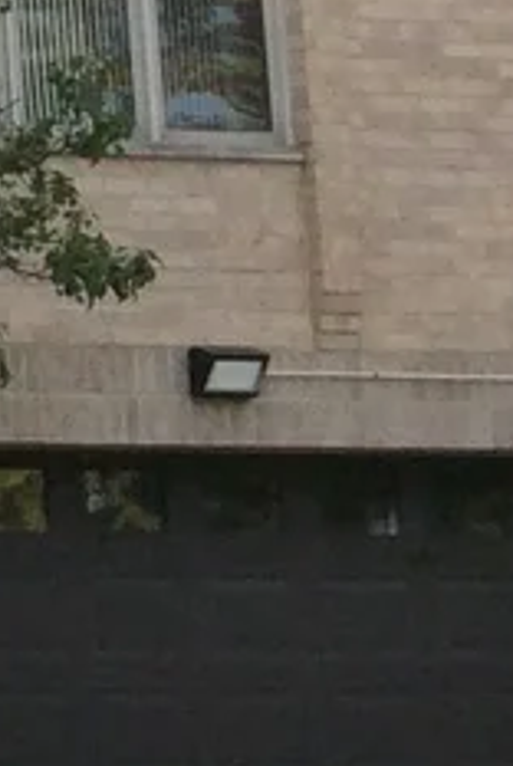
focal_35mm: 206
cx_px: -1546
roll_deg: -1.2
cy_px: -388
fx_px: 4390
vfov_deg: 9.7
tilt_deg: +9.3
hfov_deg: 5.7
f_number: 2.4
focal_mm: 3.3
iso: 32
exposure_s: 1/534
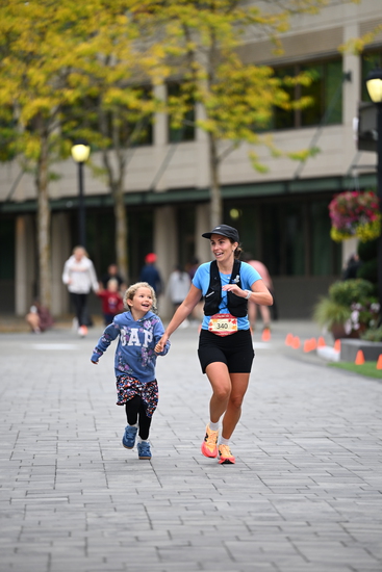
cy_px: 286
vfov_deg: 10.3
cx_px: 191
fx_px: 3181
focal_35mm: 200
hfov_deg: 6.9
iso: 640
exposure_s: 1/2000
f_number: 2.8
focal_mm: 200
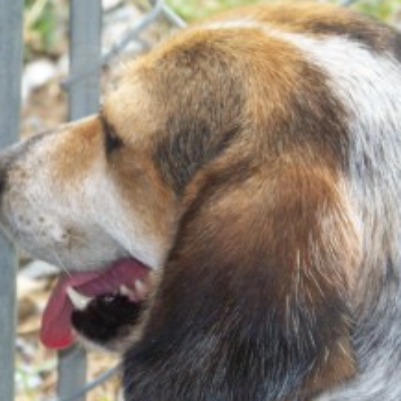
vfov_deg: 5.8
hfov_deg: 5.8
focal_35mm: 300
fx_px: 3932
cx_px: 211
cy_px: 261
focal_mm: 29.3
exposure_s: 1/320
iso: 68
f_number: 3.6
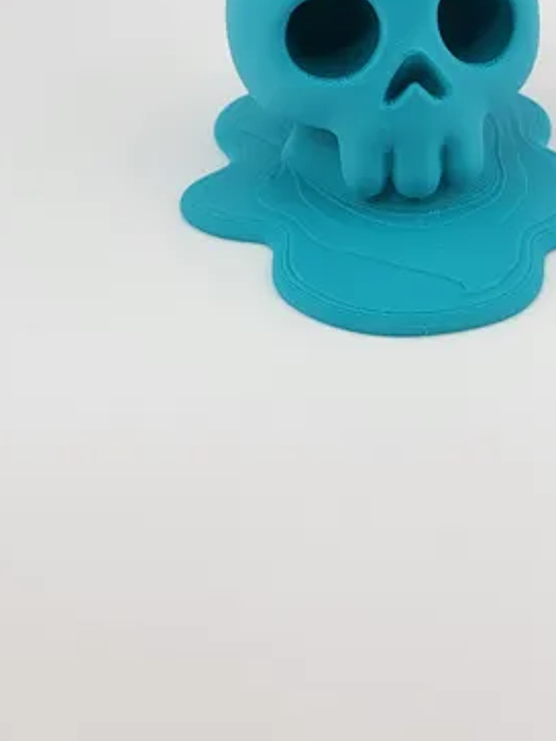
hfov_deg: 22.2
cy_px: -51
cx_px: 352
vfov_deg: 27.2
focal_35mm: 66
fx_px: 1413
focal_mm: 5
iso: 40
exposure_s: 1/100
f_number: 1.8
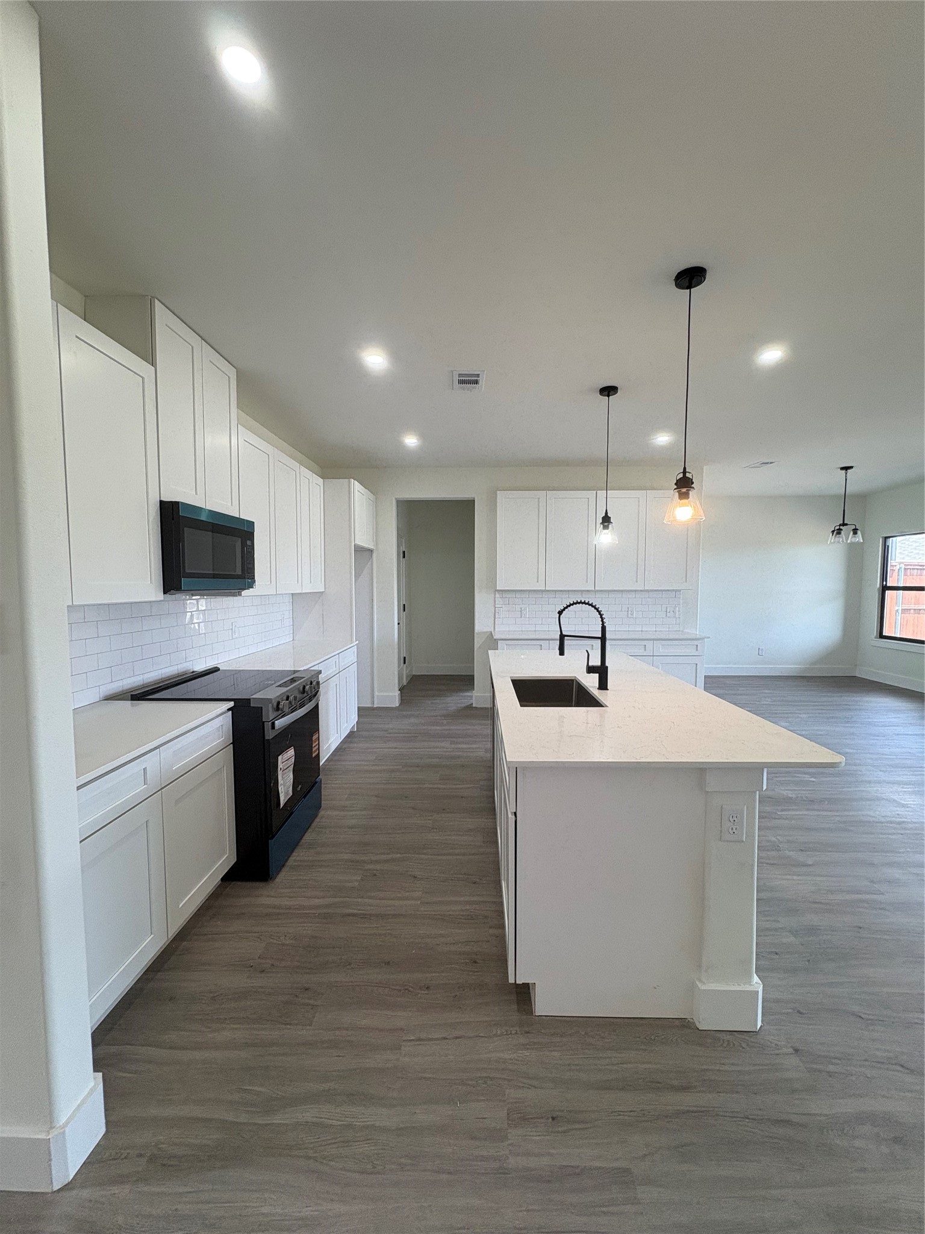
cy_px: 617
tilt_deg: -3.2
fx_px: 499
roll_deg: +0.1
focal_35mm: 14
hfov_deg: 85.7
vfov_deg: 102.1
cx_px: 462
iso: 160
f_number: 2.2
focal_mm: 2.22
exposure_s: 1/120
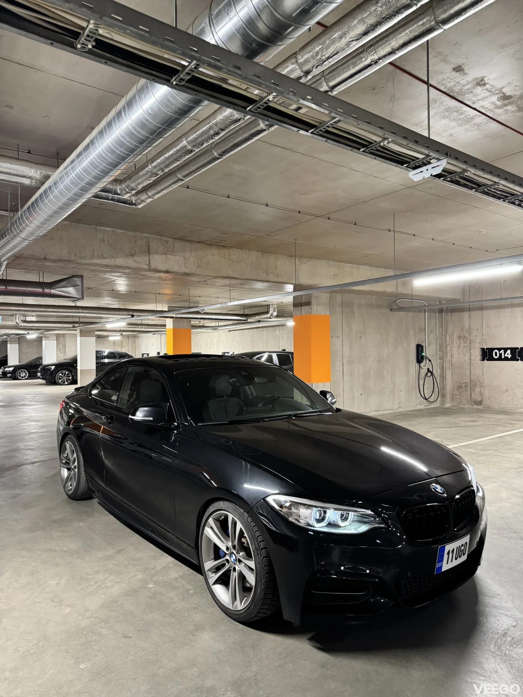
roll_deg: +0.3
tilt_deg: +0.5
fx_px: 483
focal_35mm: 24
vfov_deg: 71.6
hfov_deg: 56.8
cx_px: 262
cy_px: 348
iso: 500
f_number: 1.78
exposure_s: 1/50
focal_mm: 6.76
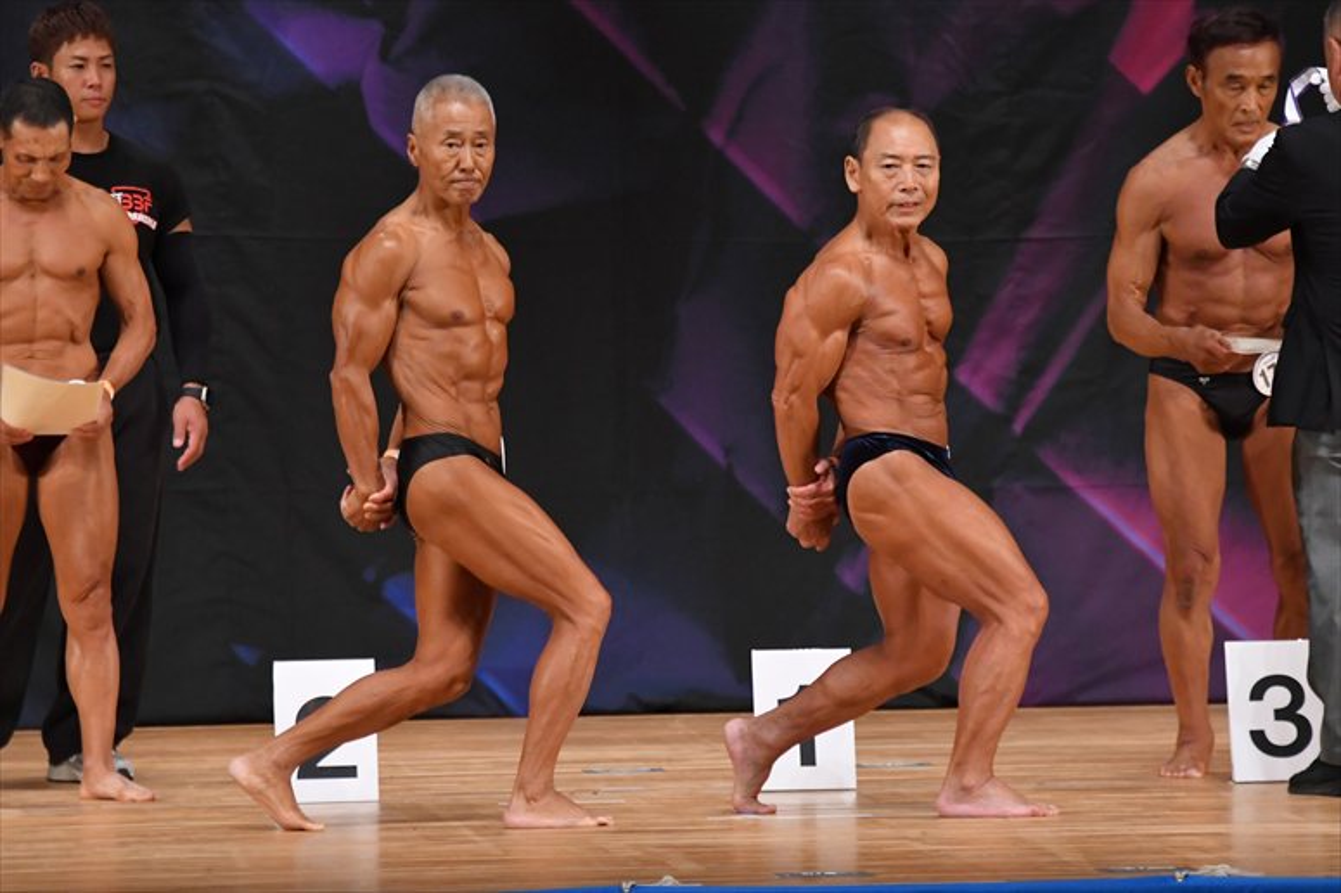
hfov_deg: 6.9
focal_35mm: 300
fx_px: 11170
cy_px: 446
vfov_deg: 4.6
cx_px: 670
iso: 4000
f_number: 5.6
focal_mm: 200
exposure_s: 1/400
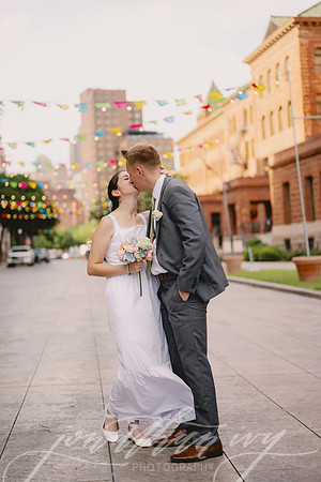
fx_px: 669
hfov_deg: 27.0
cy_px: 241
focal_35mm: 50
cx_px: 160
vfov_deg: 39.6
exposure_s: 1/800
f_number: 1.8
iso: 100
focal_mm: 50
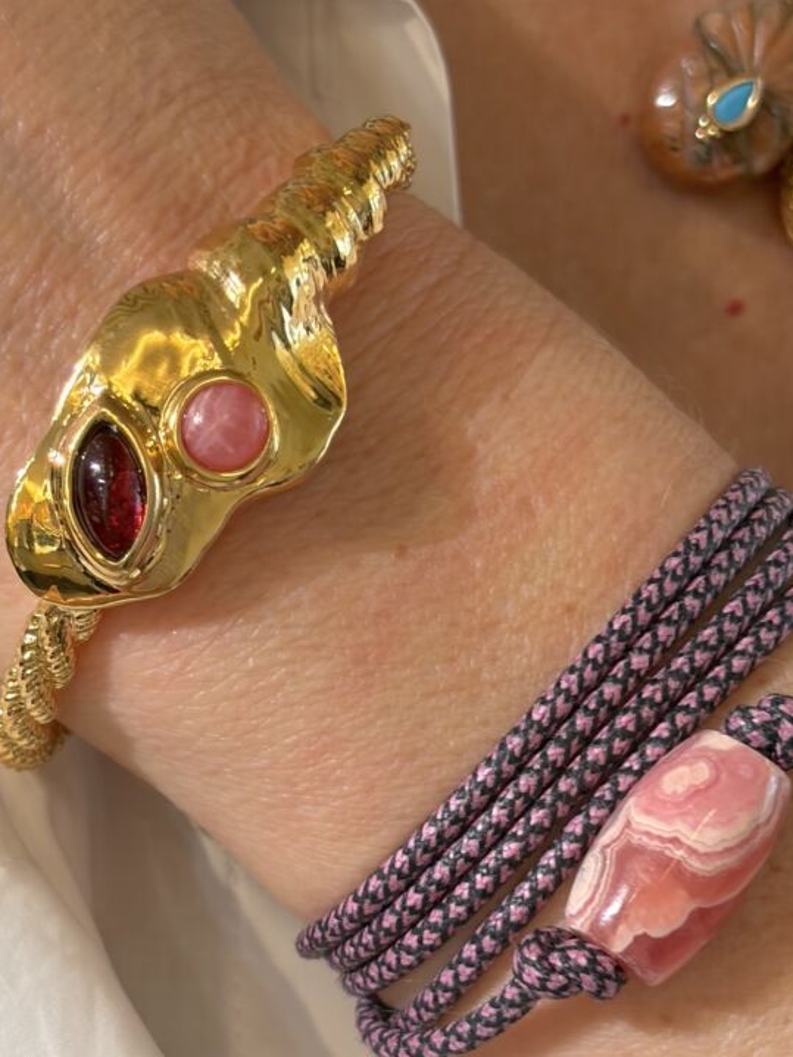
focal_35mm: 89
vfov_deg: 21.9
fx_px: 2719
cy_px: 691
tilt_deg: -13.9
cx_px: 291
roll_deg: -2.9
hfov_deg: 16.6
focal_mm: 5.96
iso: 80
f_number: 1.6
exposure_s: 1/50
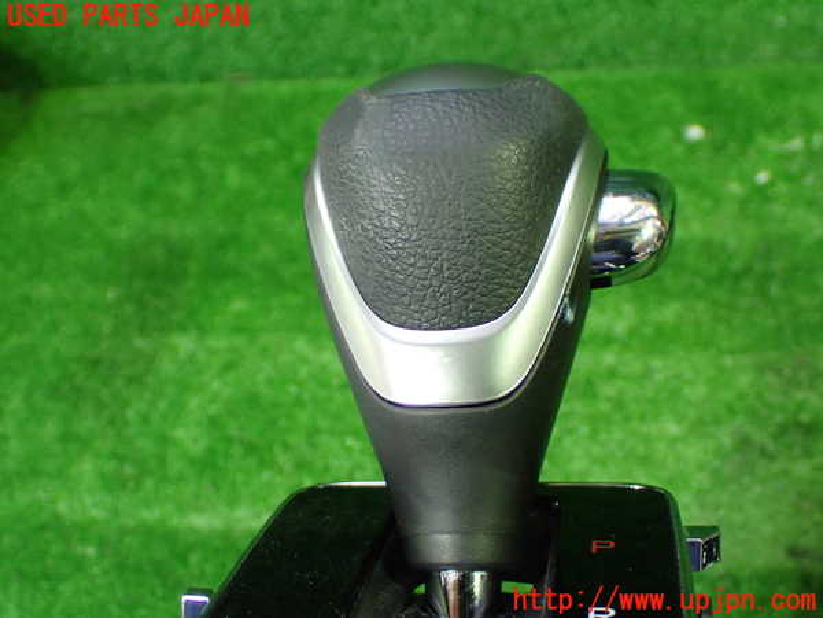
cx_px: 412
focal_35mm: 44
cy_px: 309
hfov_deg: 42.9
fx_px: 1046
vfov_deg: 32.9
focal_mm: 7.84
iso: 1000
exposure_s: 1/40
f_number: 2.9
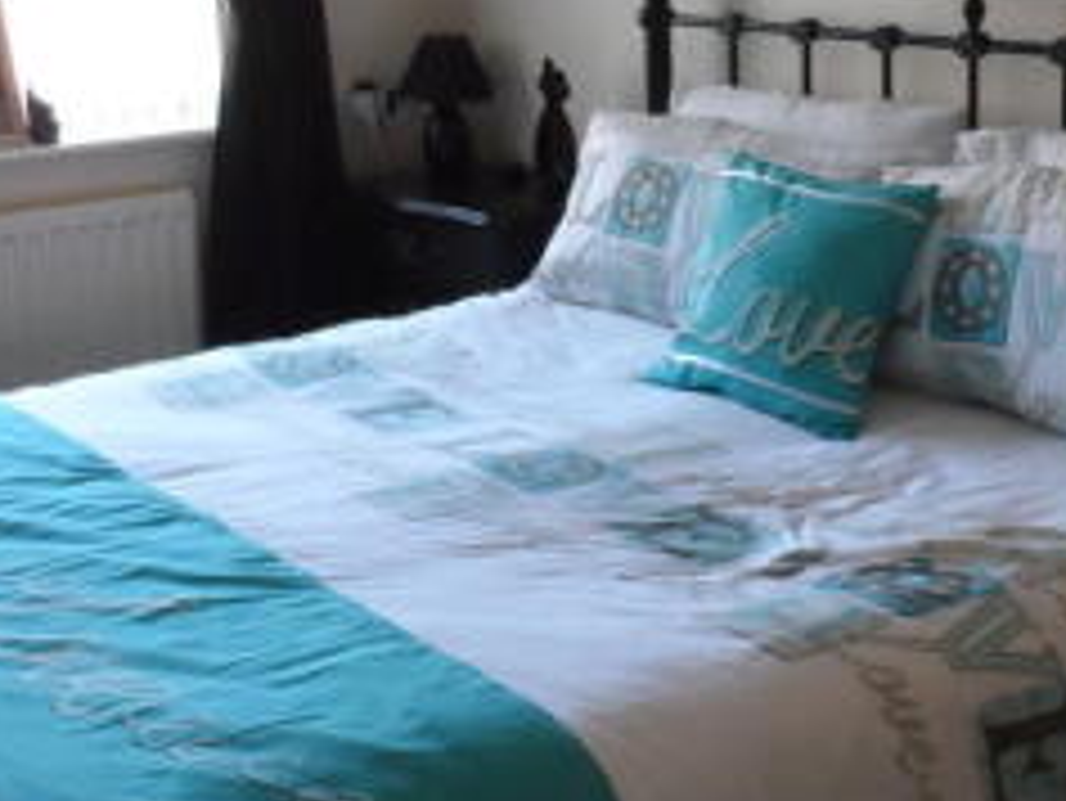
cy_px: 281
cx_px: 713
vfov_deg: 24.7
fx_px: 1818
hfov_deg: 32.4
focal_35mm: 59
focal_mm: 4
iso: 320
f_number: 3.2
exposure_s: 1/30
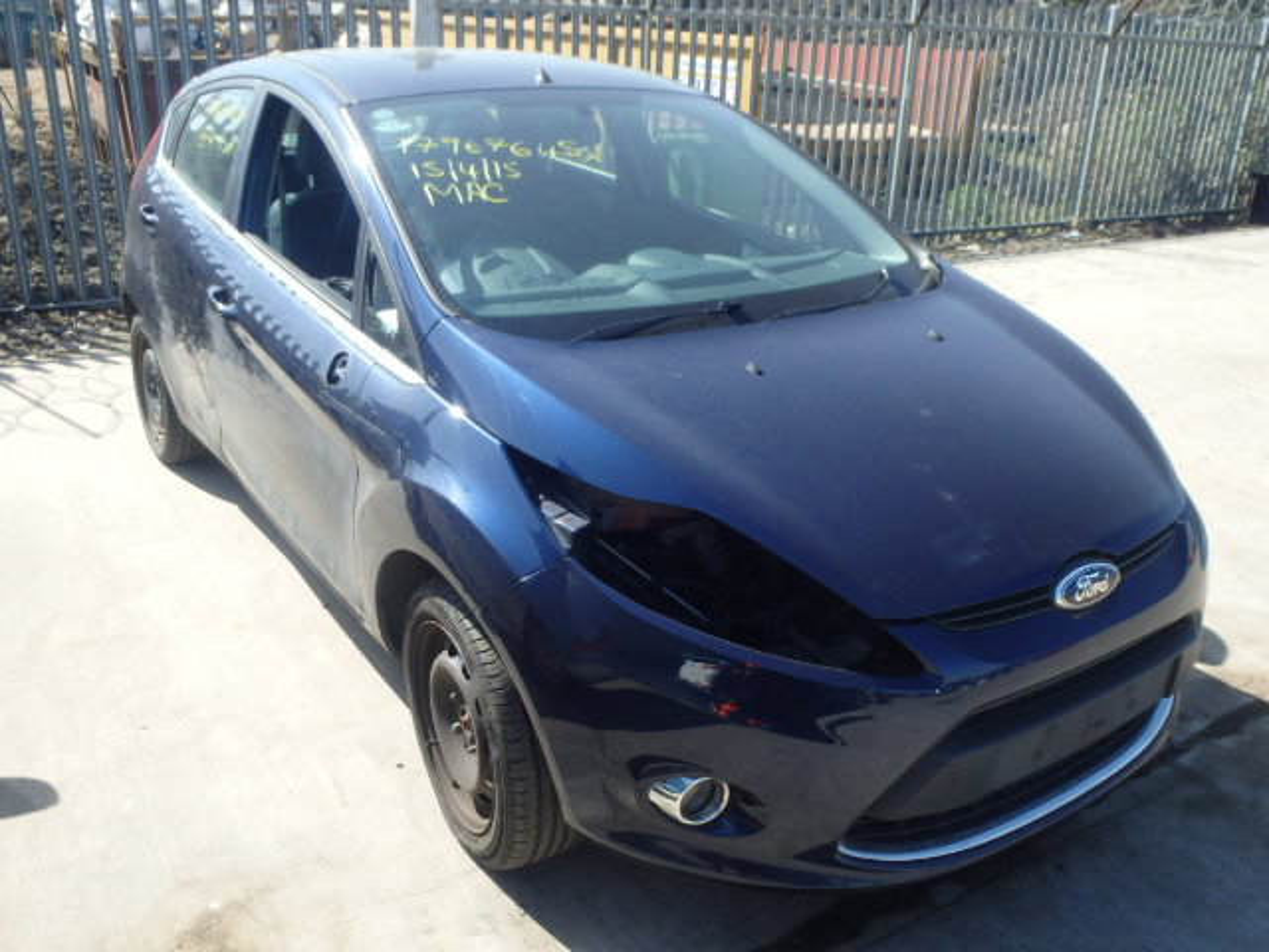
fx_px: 1100
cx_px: 634
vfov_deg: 46.8
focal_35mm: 30
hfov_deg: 60.0
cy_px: 476
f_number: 4.1
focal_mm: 5.4
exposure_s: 1/320
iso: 125
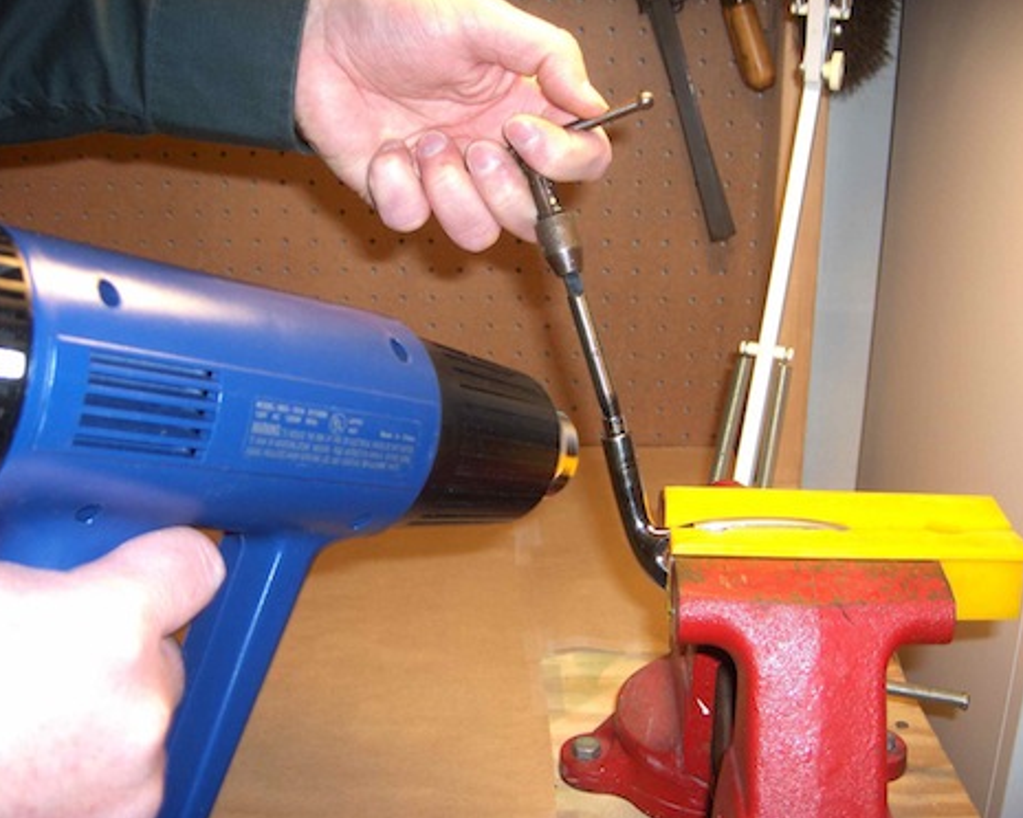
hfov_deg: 44.8
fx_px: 1241
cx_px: 499
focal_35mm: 41
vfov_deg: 36.5
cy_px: 408
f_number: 2.8
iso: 100
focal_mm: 8
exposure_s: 1/60
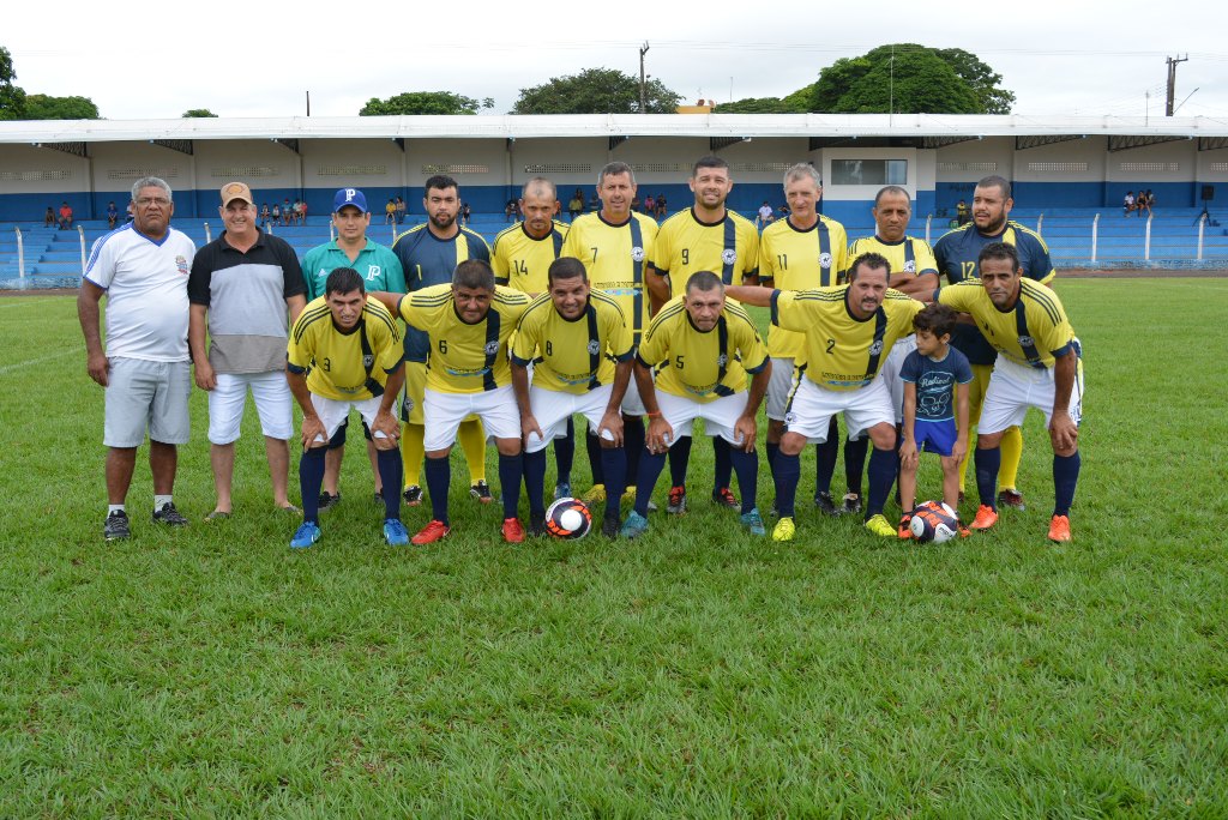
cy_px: 410
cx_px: 614
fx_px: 1280
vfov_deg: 35.5
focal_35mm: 38
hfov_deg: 51.3
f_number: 7.1
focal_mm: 25
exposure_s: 1/200
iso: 200
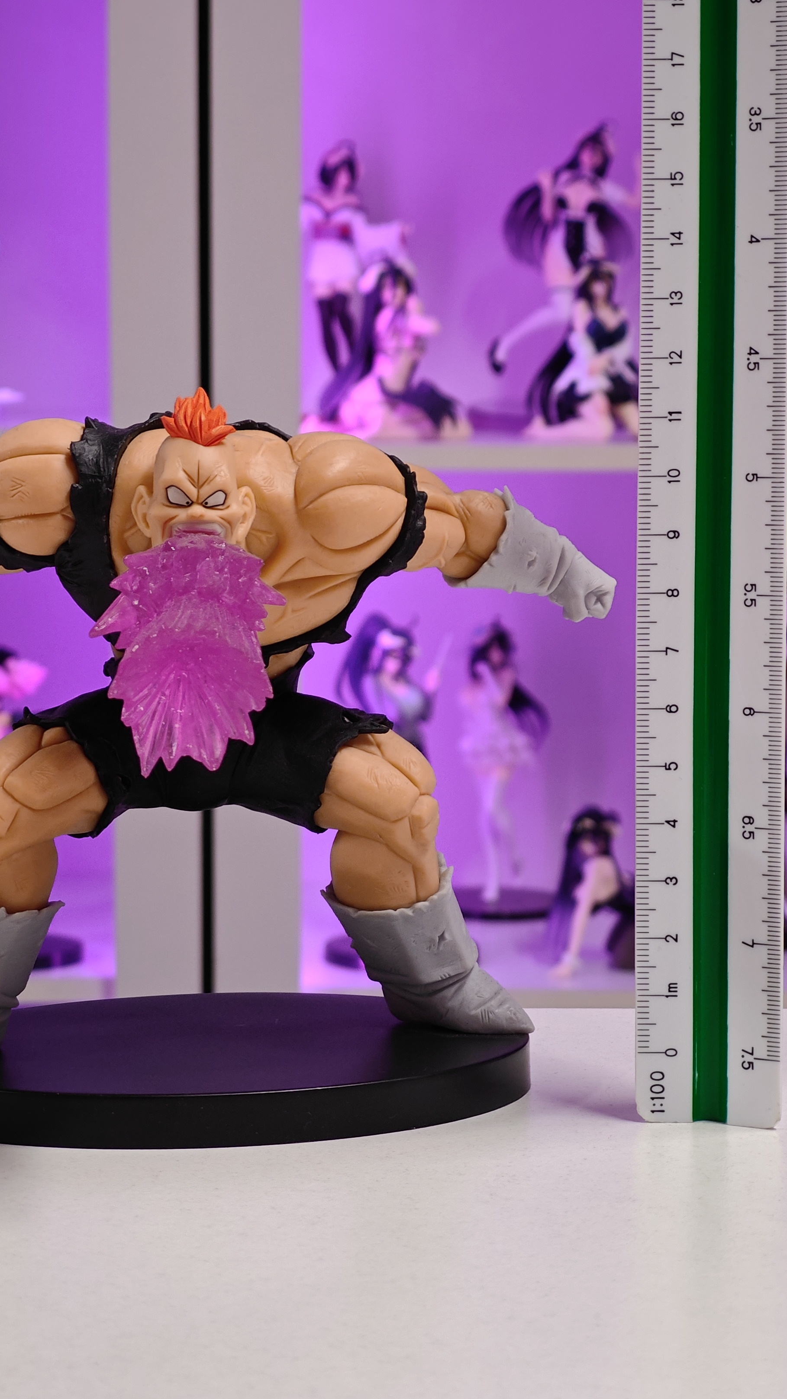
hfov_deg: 13.7
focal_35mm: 88
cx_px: 294
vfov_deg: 24.2
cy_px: 702
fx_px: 3265
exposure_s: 1/21.3
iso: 400
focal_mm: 7.48
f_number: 2.4
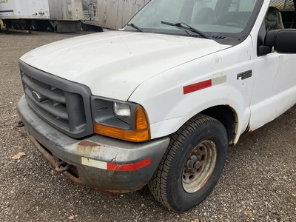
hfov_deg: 61.7
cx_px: 148
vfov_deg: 48.2
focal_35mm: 29
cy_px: 111
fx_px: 248
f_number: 1.8
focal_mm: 3
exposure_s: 1/759
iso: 25
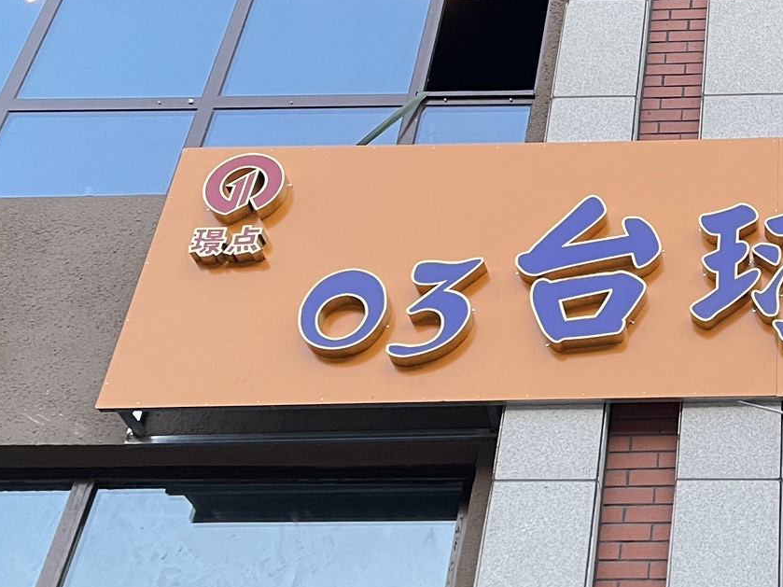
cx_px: 748
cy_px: 226
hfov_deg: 29.5
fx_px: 1402
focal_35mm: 62
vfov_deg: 23.6
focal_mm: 5.1
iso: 400
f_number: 1.6
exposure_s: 1/50
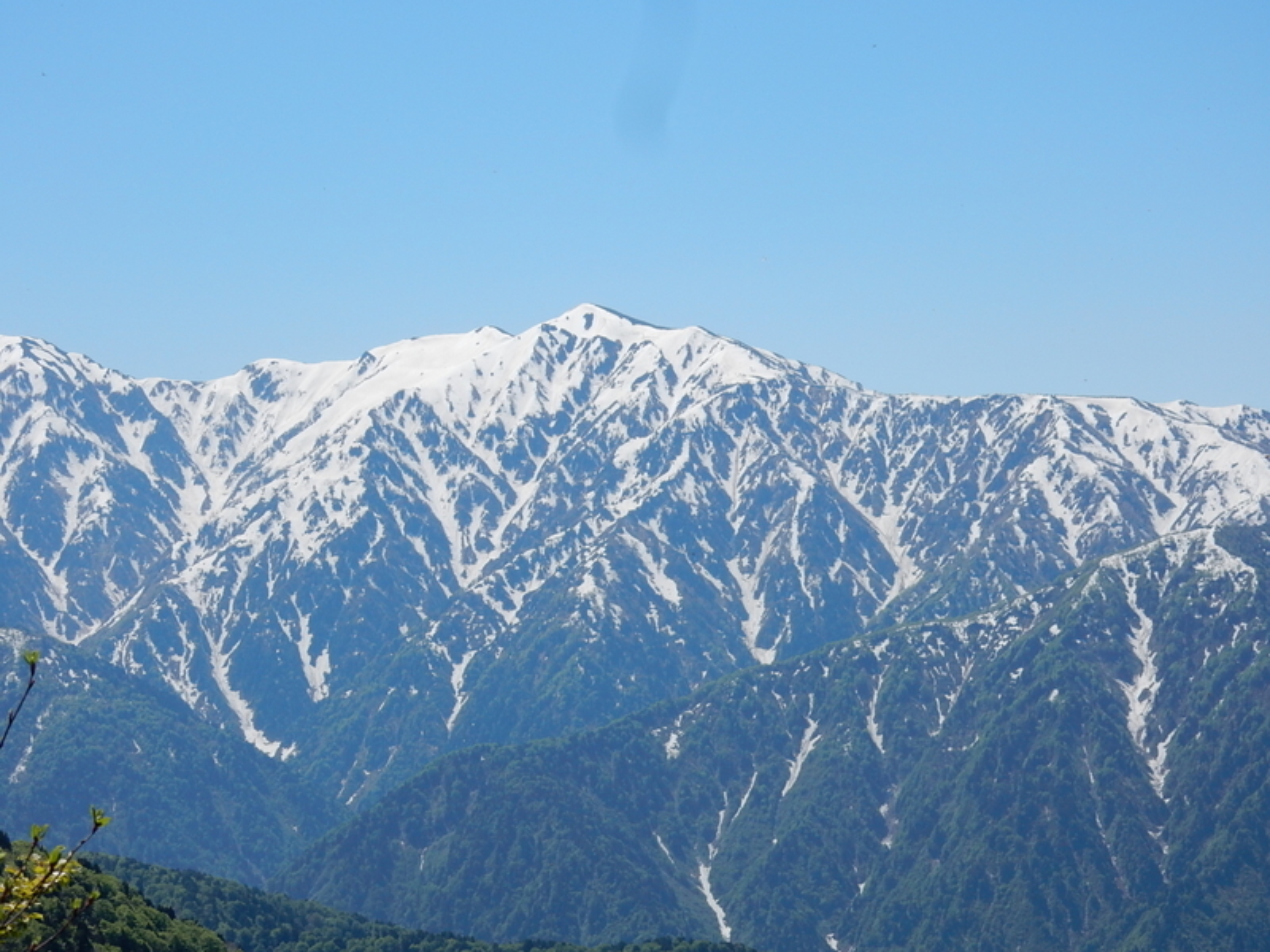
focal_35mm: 99
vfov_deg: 14.9
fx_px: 3632
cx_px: 635
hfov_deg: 19.8
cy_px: 476
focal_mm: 17.6
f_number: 5.3
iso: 125
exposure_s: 1/800
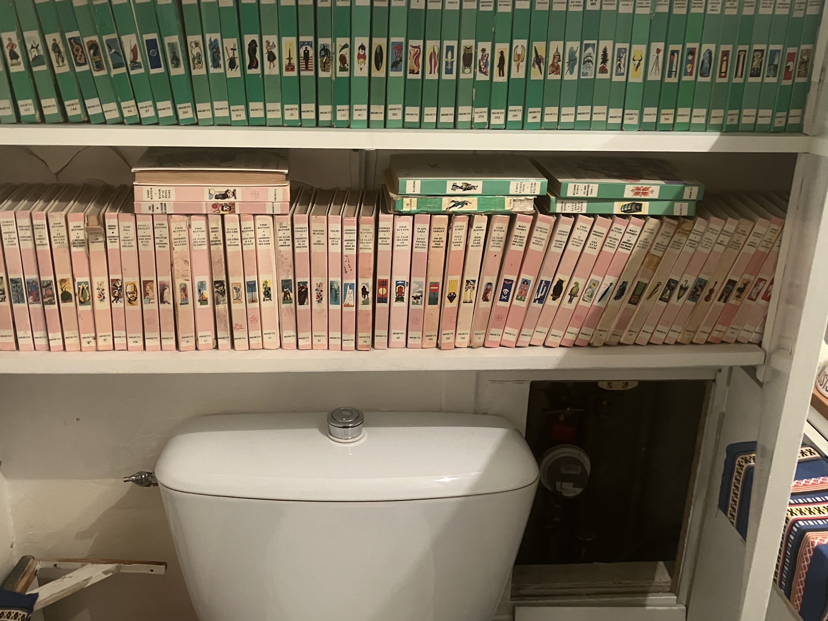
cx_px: 367
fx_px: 885
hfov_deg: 50.0
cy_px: 265
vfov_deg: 38.6
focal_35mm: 37
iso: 125
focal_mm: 3.99
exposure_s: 1/50
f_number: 1.8
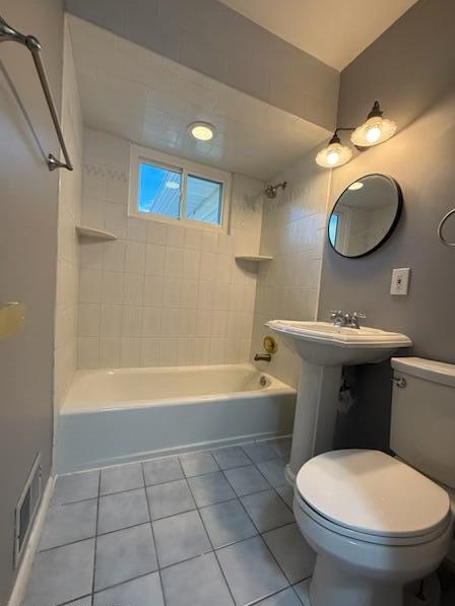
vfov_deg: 98.1
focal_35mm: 15
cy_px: 318
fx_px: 263
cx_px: 228
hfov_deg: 81.8
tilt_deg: -3.7
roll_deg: -4.9
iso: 250
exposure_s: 1/120
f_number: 2.2
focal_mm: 2.22
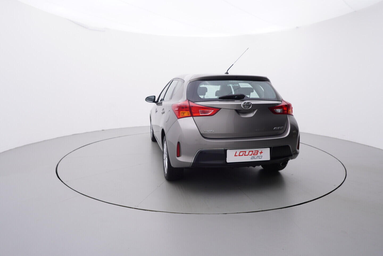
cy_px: 128
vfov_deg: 56.2
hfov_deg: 77.3
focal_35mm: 22
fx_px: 240
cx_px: 192
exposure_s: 1/80
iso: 200
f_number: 5
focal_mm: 15
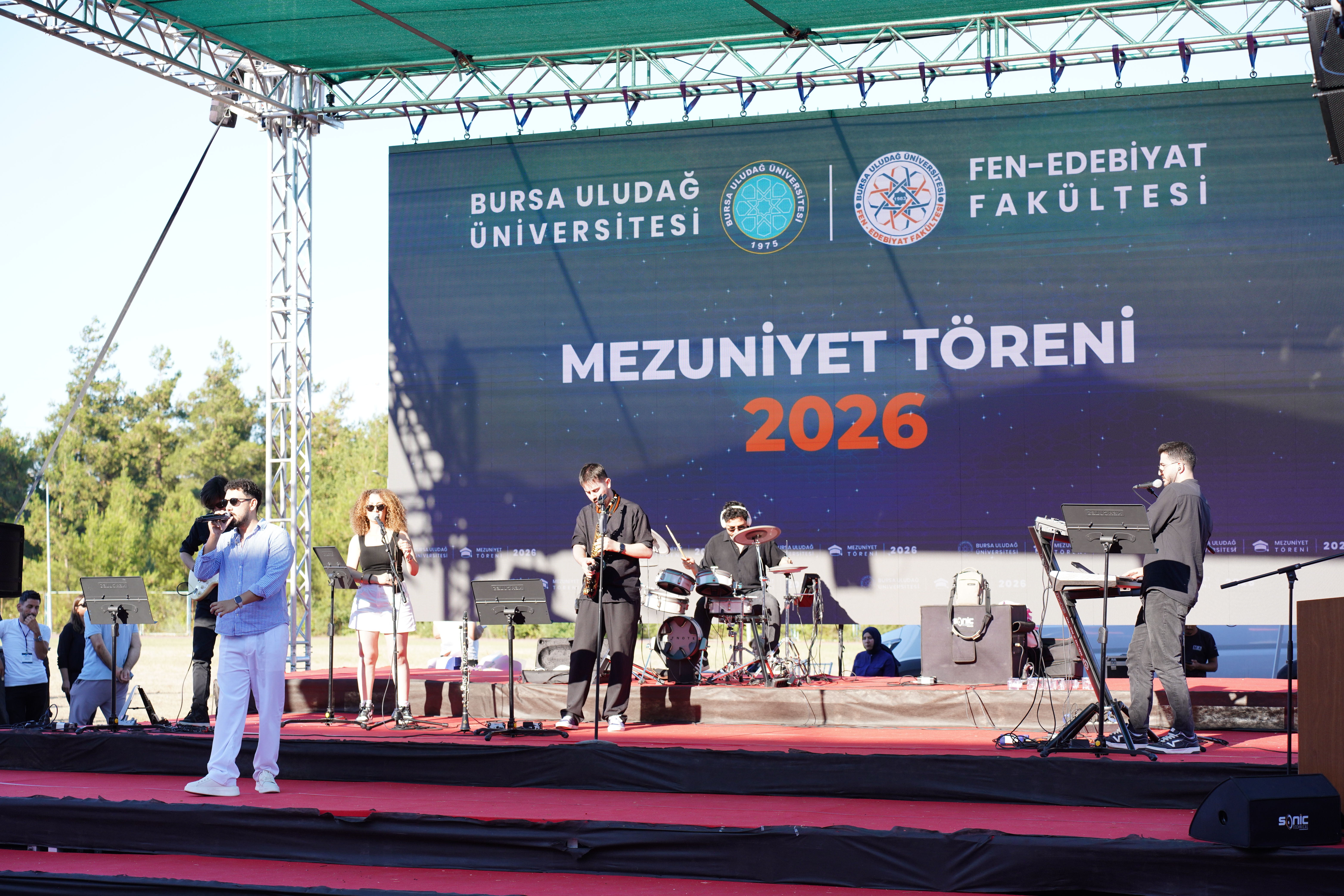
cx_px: 672
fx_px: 2314
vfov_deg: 21.9
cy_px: 448
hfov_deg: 32.4
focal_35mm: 62
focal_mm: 62
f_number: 4
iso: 400
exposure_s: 1/800
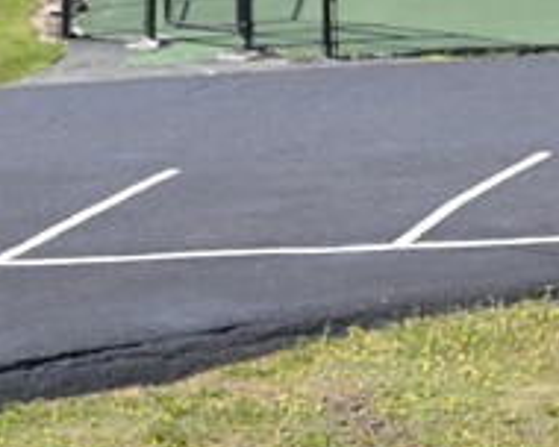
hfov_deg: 4.7
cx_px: 1265
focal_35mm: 402
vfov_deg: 3.8
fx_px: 6651
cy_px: 50
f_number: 6.3
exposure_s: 1/250
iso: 110
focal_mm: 50
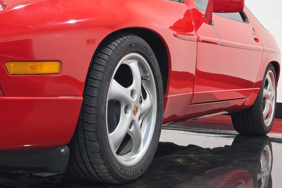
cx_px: 141
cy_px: 98
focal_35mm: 72
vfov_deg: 18.9
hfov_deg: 28.1
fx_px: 564
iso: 320
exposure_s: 1/60
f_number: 2.4
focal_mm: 7.9
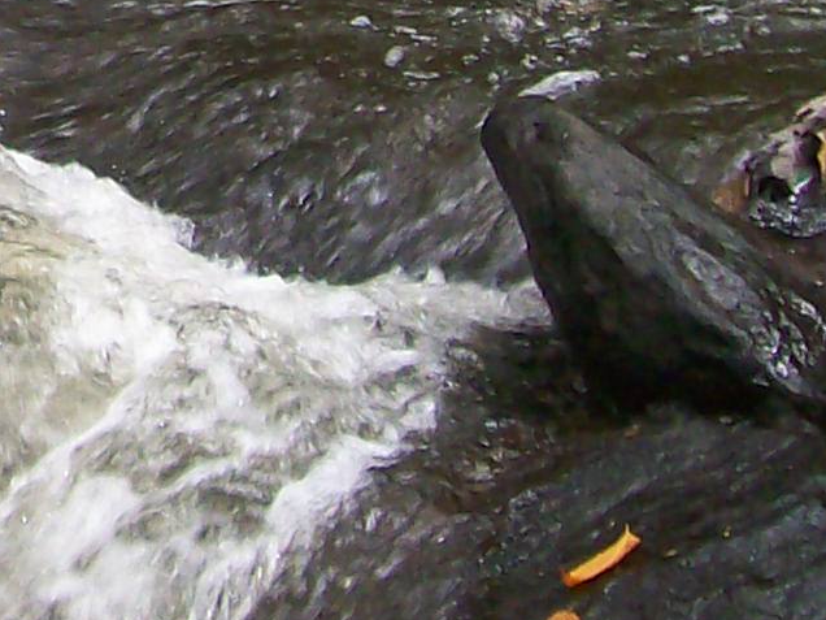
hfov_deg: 10.7
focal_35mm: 174
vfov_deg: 8.1
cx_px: -645
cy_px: -654
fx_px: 4152
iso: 140
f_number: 2.7
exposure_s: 1/64
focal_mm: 6
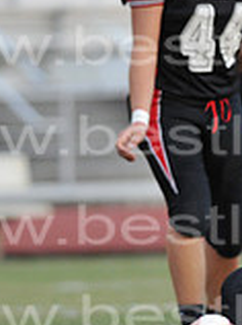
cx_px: 349
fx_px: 9907
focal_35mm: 1060
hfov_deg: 1.4
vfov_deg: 1.9
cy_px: 185
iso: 2000
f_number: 4
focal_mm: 300
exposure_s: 1/500
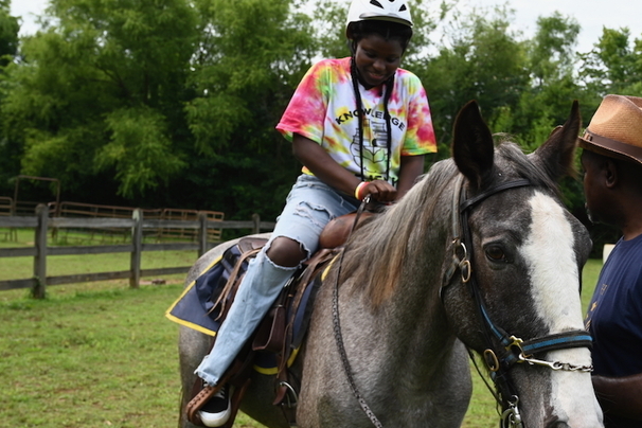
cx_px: 424
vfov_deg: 27.5
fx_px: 874
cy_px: 246
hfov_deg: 39.9
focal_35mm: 49
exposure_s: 1/250
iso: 100
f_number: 5.6
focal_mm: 29
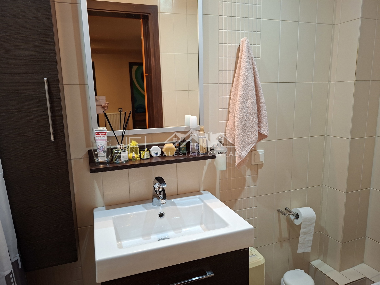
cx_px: 190
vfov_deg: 58.9
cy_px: 142
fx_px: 252
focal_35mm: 23
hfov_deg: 73.9
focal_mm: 5.54
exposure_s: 1/50
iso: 320
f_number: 1.8
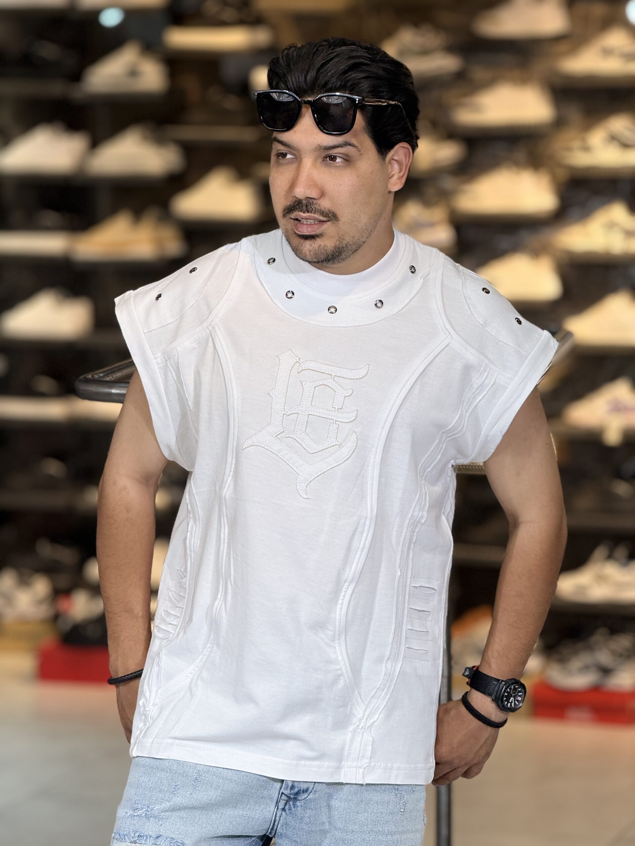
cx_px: 318
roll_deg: -0.4
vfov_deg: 16.4
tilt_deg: -5.7
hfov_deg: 12.3
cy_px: 423
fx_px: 2935
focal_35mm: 120
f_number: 2.8
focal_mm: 15.66
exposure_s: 1/100
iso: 100
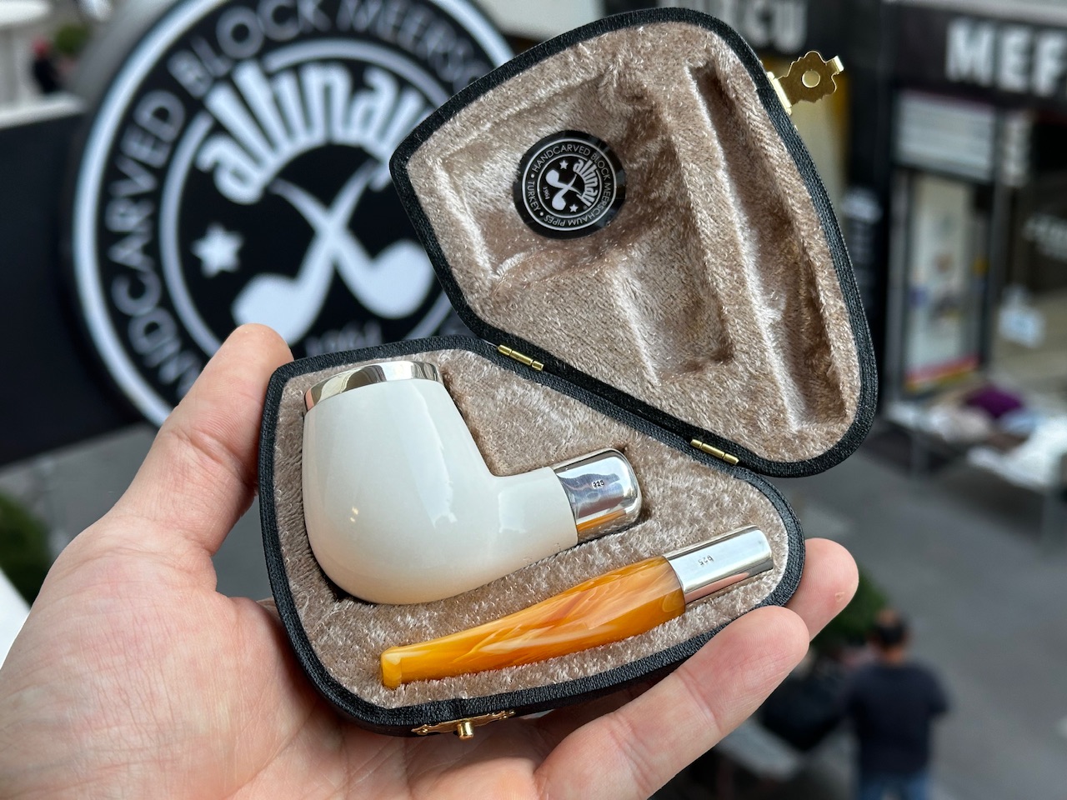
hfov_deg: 39.7
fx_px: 1480
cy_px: 400
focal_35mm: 48
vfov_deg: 30.3
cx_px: 534
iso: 64
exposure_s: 1/100
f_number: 1.78
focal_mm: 6.86
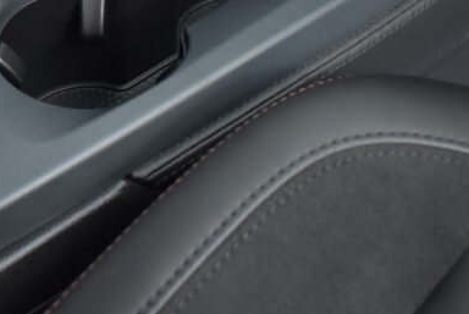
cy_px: 17
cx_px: 33
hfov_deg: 26.9
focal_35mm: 72
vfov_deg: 18.6
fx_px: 939
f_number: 3.5
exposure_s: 1/1600
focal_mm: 18
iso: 1600
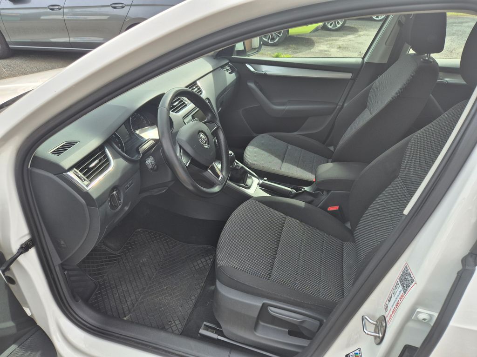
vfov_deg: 58.9
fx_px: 317
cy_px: 178
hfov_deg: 73.9
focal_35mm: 23
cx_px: 238
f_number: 1.8
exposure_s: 1/584
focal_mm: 5.4
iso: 25
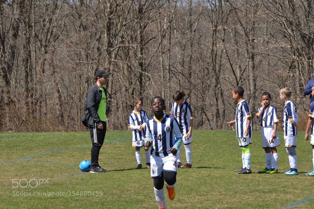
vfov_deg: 6.9
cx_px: 157
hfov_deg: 10.3
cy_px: 104
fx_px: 1744
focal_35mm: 200
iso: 500
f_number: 22
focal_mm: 200
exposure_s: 1/125
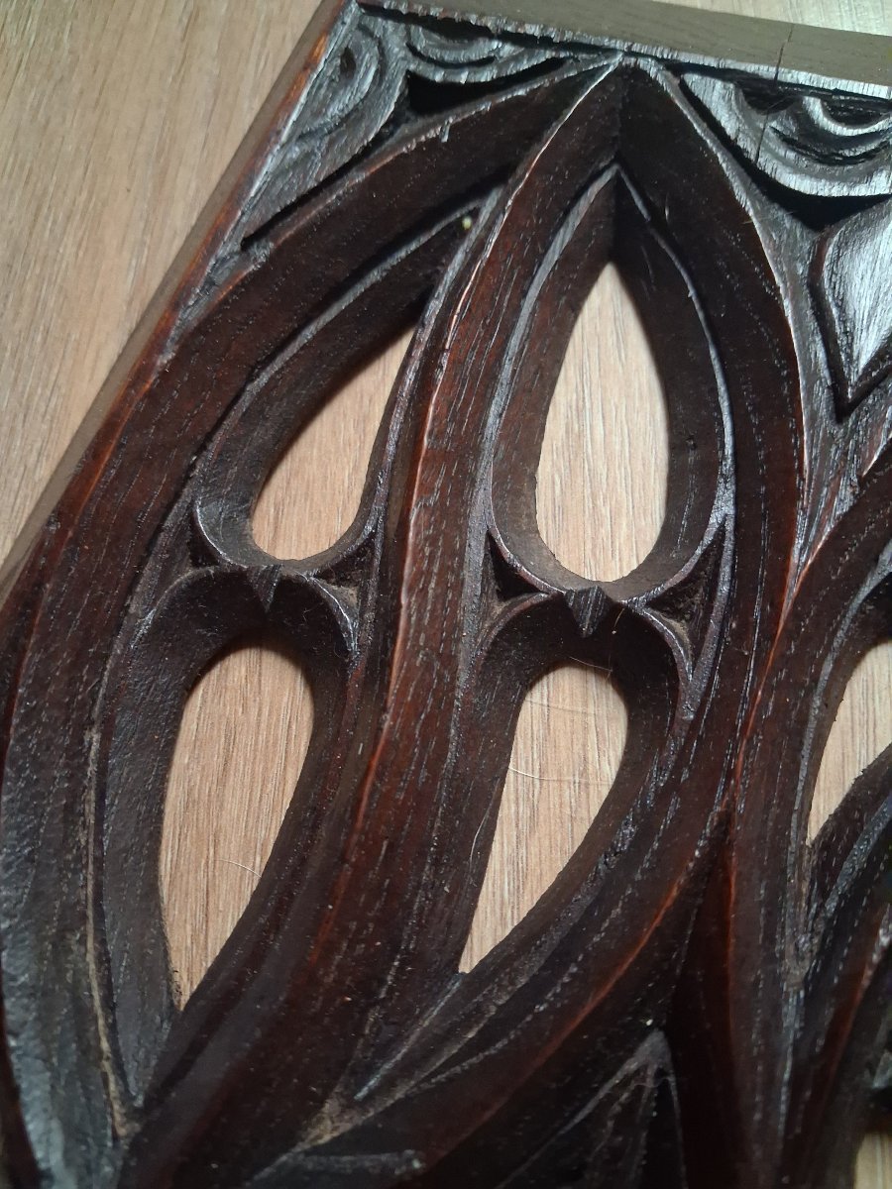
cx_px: 446
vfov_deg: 65.3
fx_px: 928
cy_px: 594
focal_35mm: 27
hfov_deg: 51.4
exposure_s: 1/13
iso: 1000
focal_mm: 4
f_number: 1.8
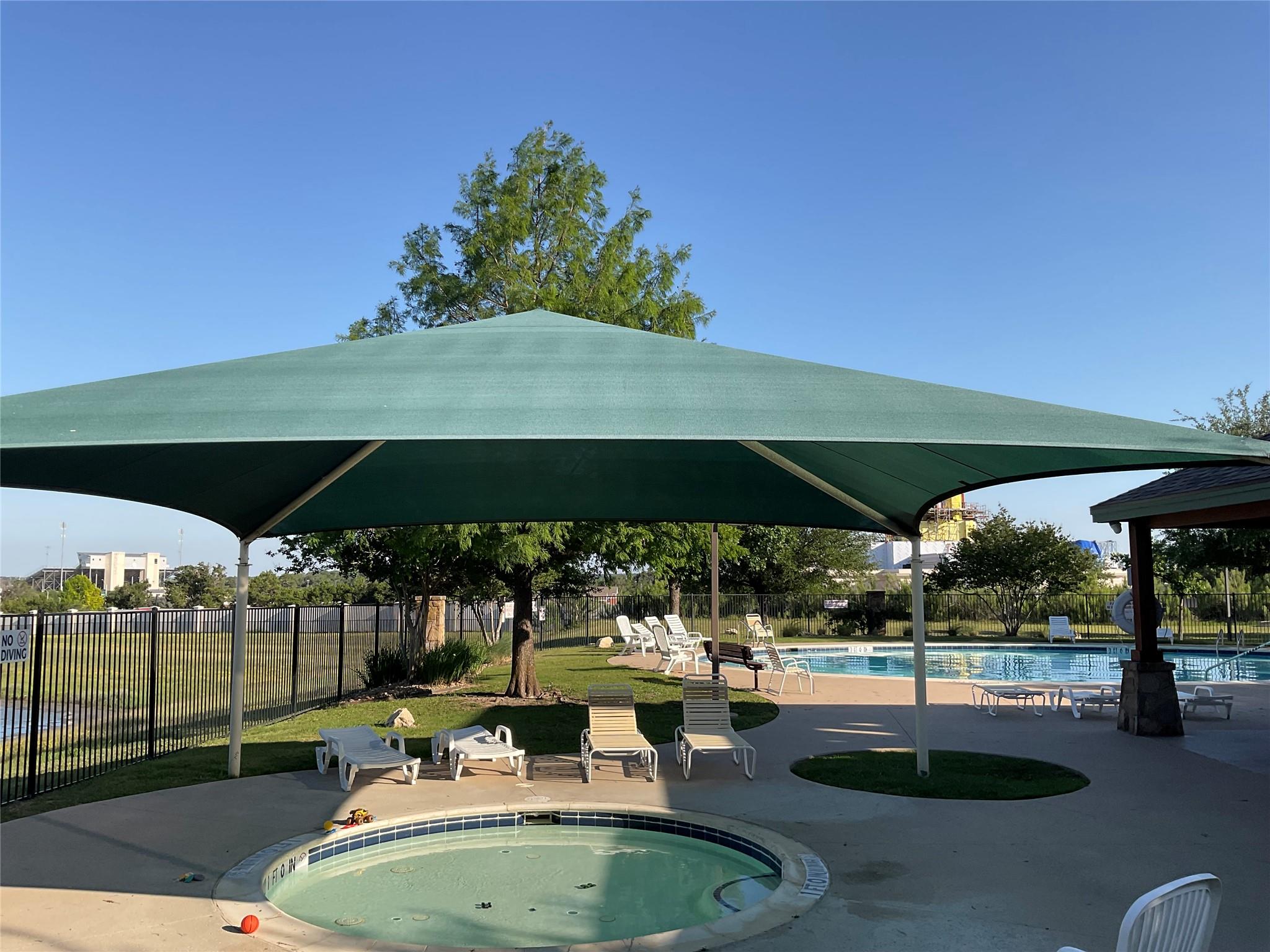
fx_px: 1064
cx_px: 635
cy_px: 476
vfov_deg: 48.2
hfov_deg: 61.7
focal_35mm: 29
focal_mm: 3
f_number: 1.8
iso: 16
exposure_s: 1/1412
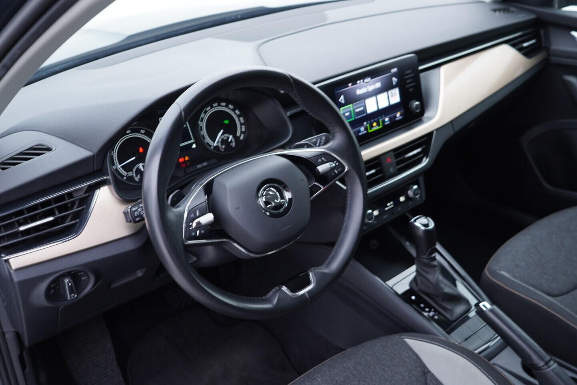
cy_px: 192
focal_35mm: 36
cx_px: 288
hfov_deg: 53.1
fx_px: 577
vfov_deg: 36.9
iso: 200
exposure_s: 1/40
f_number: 2.8
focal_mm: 24
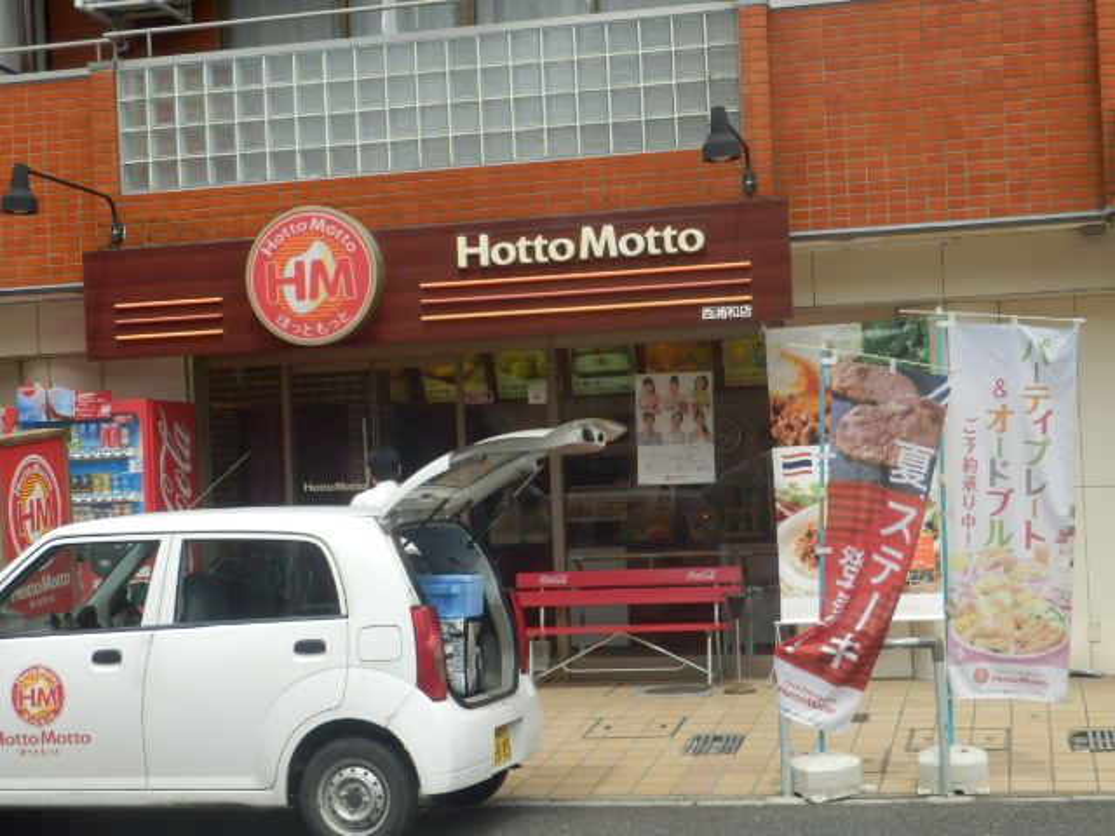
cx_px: 558
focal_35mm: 69
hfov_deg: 28.2
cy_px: 418
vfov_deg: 21.3
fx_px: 2223
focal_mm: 12.3
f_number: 4.8
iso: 80
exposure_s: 1/320
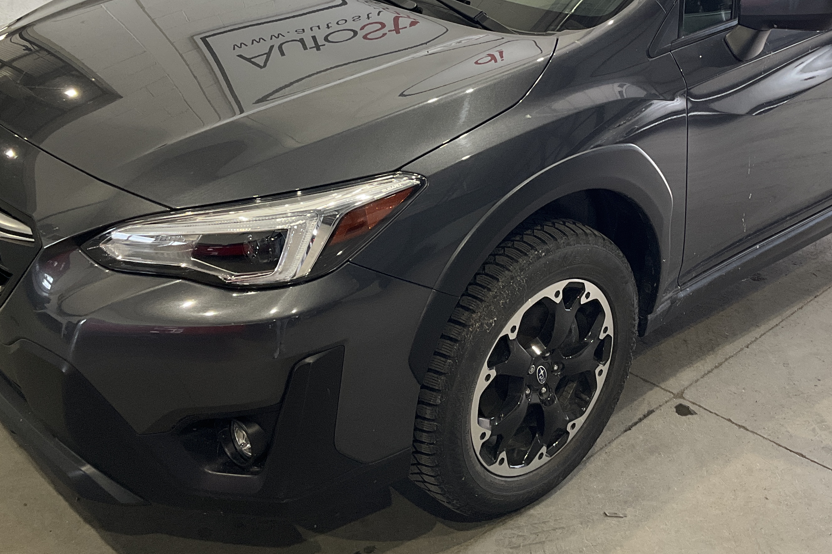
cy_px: 135
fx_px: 1063
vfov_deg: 28.8
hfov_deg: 42.7
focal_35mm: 46
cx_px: 468
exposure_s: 1/120
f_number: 1.8
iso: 50
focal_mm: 3
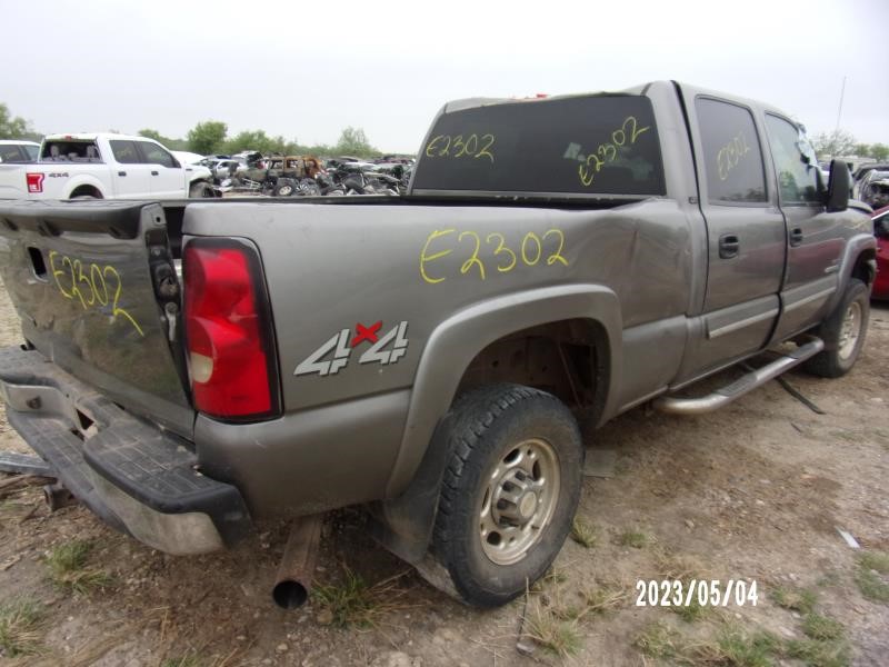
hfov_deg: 71.6
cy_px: 334
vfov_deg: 56.8
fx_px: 616
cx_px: 444
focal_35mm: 24
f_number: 3.3
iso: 80
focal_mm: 4.3
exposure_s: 1/120
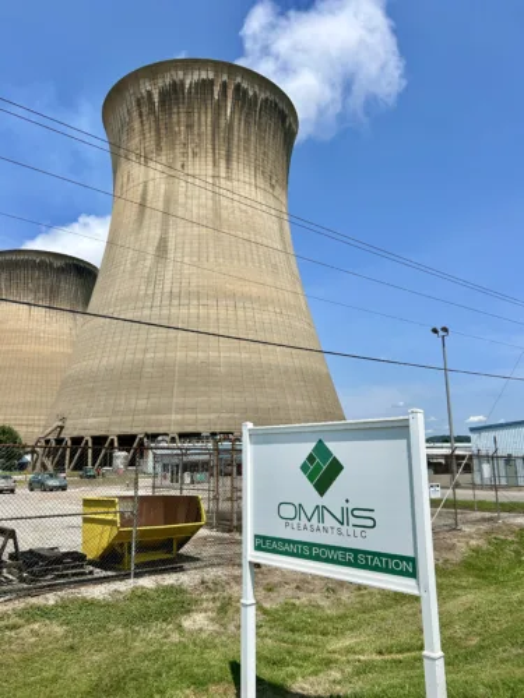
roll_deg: +0.2
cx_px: 262
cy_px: 349
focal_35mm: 26
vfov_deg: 67.3
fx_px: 525
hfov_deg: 53.1
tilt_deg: +10.9
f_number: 1.5
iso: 50
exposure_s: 1/5882
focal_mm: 5.7
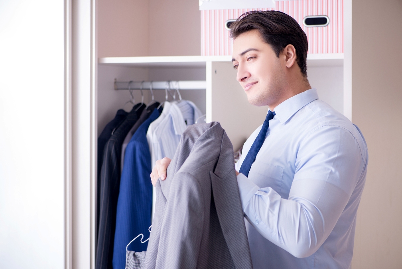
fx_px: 1173
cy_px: 134
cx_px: 201
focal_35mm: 105
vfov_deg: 13.1
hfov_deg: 19.4
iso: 160
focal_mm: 105
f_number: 4
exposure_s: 1/125
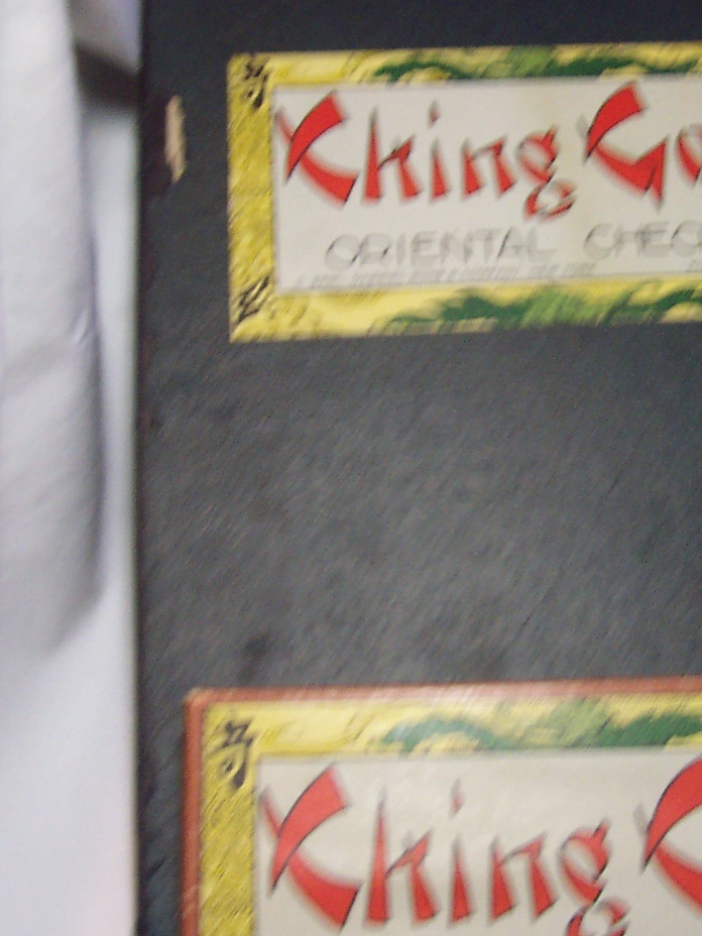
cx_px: 584
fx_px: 1785
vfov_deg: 29.3
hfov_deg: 21.9
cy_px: 393
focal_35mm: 66
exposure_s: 1/30
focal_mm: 5.6
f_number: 2.8
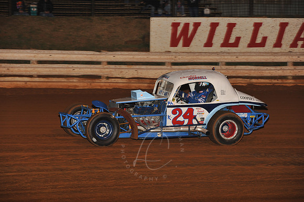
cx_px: 152
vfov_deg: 10.1
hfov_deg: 15.2
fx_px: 1139
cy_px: 101
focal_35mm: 135
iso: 800
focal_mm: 135
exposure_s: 1/320
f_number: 6.3
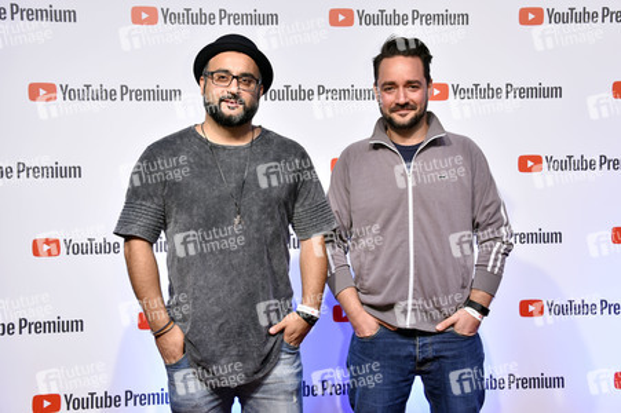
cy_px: 206
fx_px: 827
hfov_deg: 41.1
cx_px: 310
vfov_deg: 28.0
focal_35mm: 48
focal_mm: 48
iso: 640
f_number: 5.6
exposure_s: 1/160
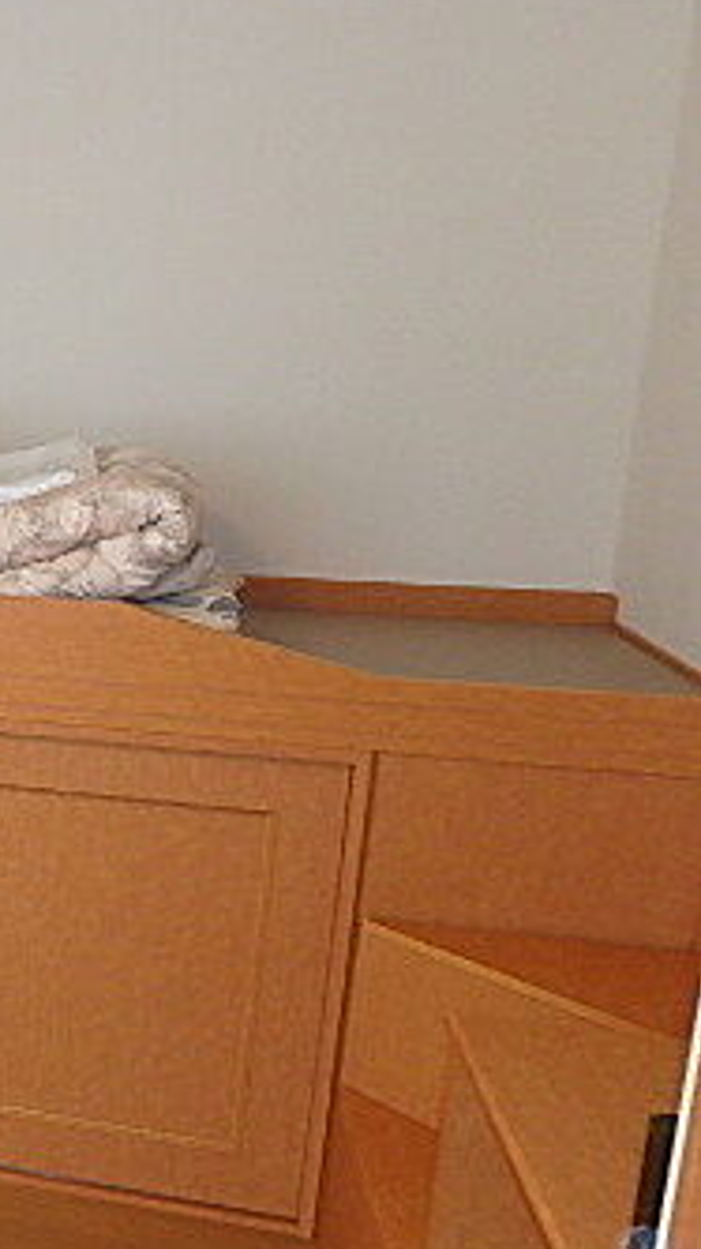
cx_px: -495
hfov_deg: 20.6
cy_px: 668
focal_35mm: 44
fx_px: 1456
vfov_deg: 46.4
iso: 200
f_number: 3.5
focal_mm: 3.7
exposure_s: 1/50
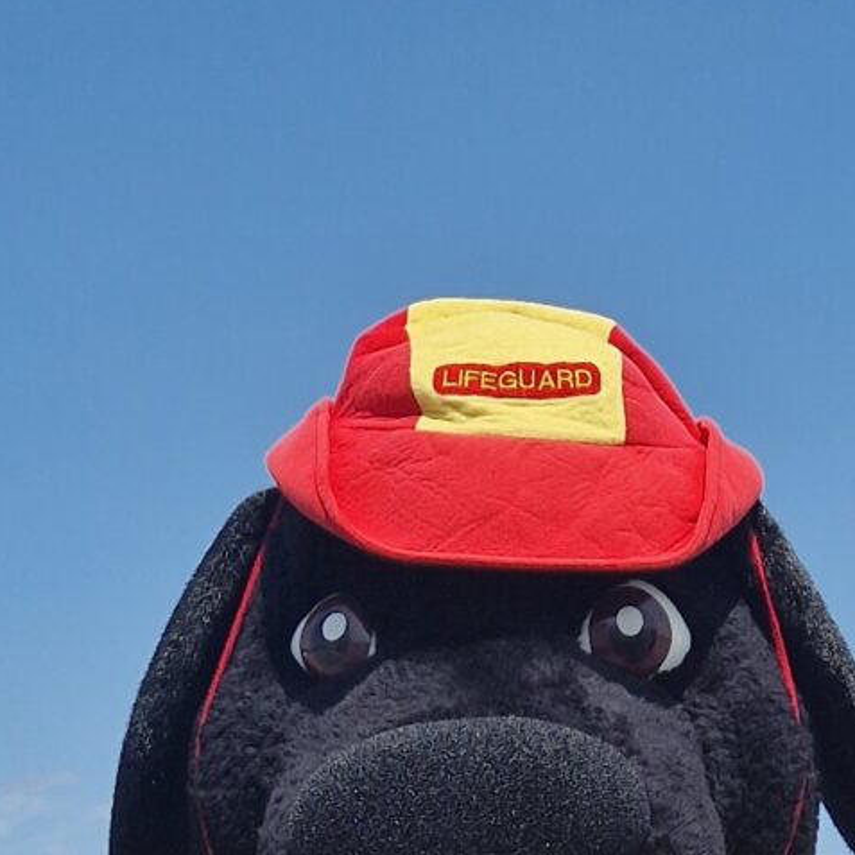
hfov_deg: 16.0
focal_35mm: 109
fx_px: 3046
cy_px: 1500
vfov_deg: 14.3
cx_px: 453
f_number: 1.8
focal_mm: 5.4
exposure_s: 1/2512
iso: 50
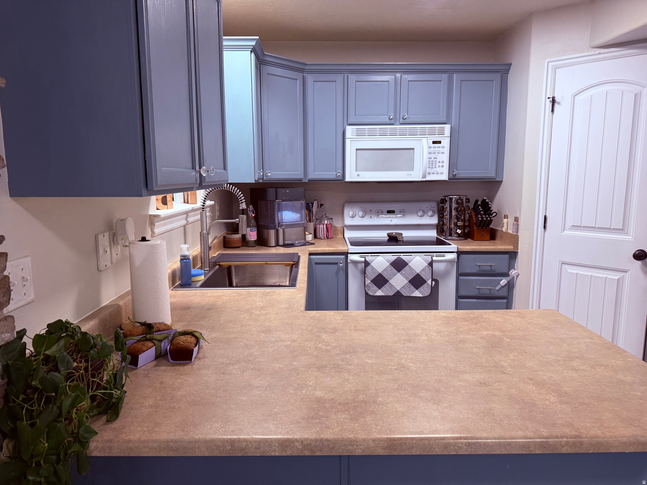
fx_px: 449
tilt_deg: -8.4
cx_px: 324
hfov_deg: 71.6
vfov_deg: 56.8
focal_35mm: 24
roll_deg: +0.1
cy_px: 242
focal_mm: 6.76
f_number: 1.78
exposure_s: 1/120
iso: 200
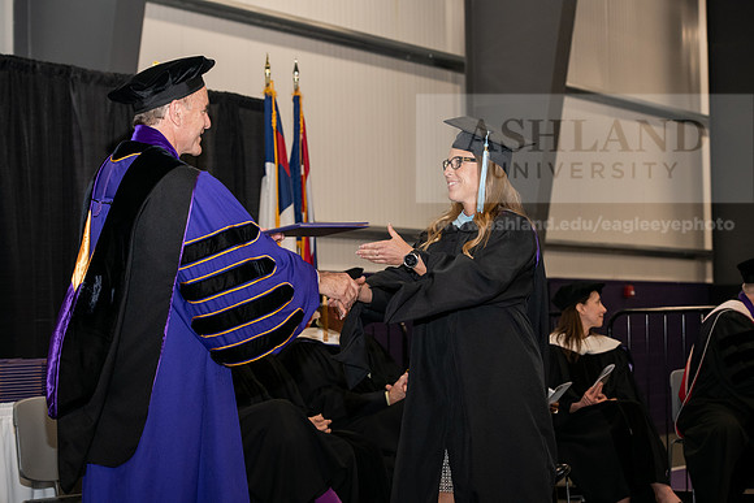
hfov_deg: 23.9
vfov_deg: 16.1
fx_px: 1781
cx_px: 377
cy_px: 252
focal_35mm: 85
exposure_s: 1/200
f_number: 5.6
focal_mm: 85
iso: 1600
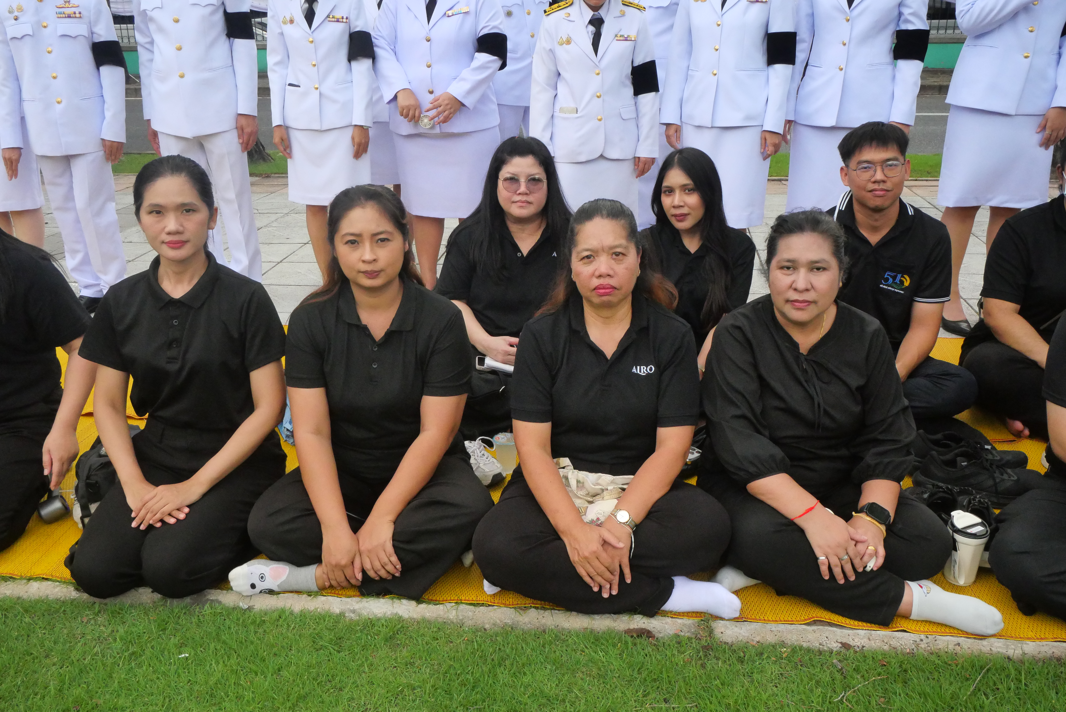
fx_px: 918
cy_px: 356
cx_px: 533
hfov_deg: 60.3
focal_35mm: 31
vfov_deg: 42.4
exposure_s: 1/1300
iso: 3200
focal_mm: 15
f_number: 9
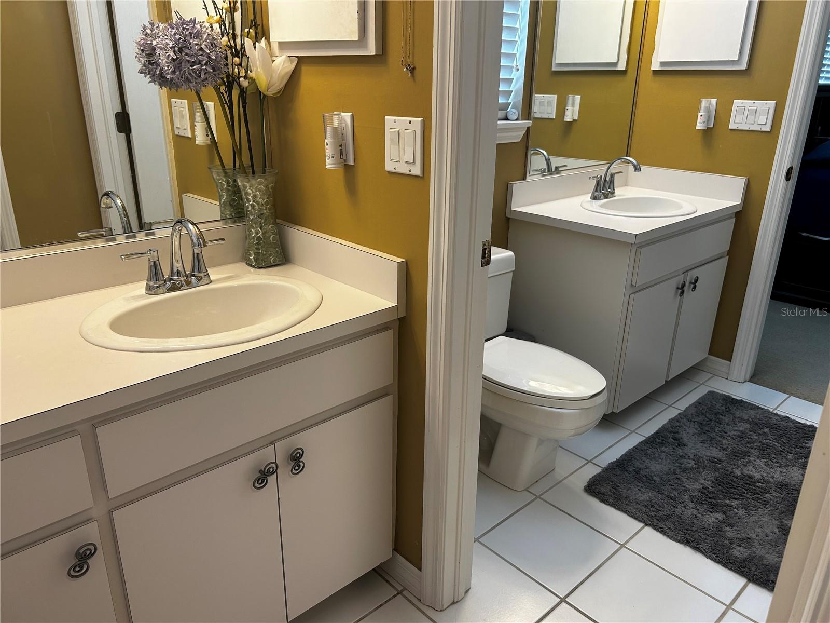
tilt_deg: -20.1
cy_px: 312
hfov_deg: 67.3
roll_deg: -0.2
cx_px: 415
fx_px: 623
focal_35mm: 26
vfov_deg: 53.1
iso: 80
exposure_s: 1/60
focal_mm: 5.7
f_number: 1.5
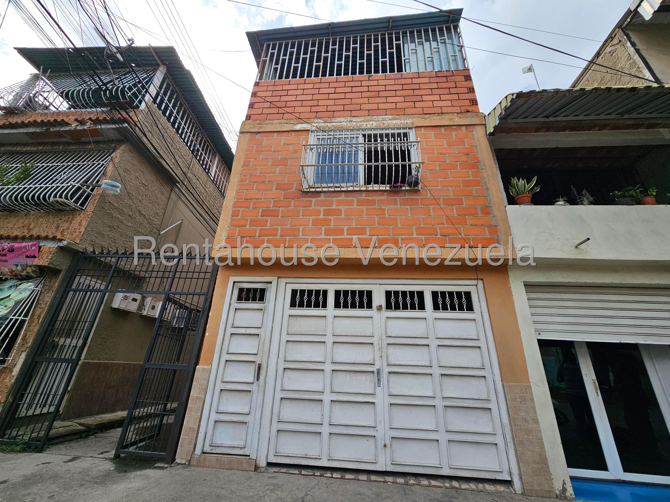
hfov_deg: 106.2
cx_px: 335
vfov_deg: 89.9
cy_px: 251
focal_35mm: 13
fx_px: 252
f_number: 2.2
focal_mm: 2.2
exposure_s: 1/1677
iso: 50
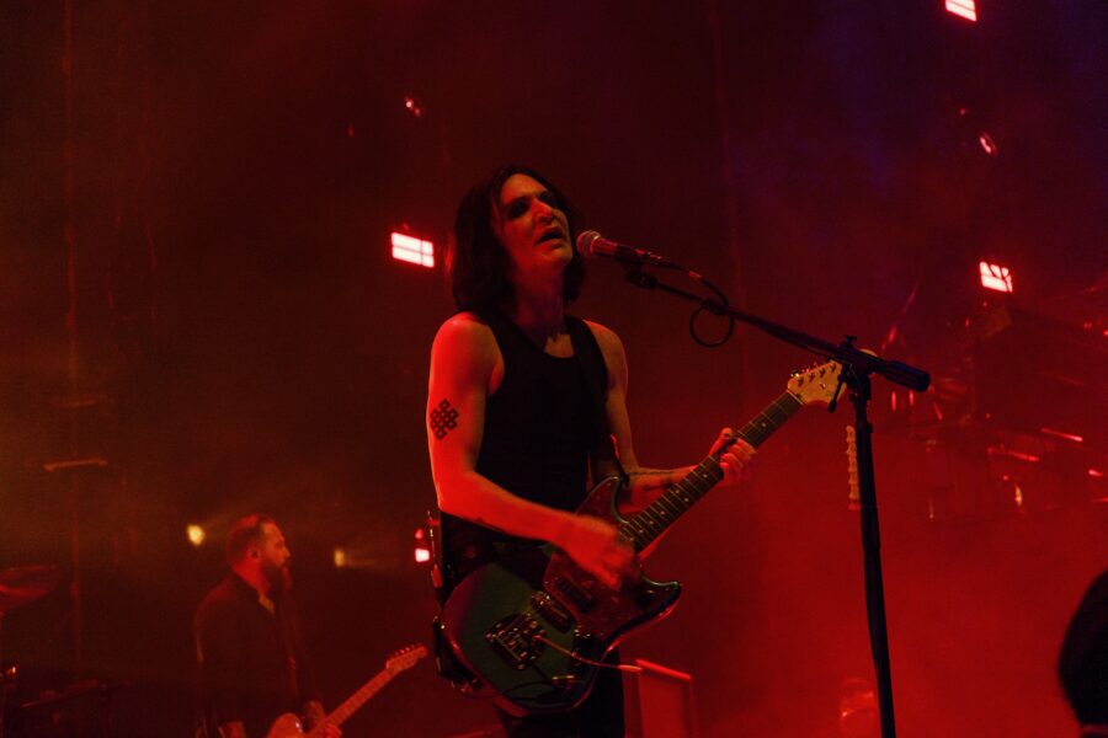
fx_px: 2308
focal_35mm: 75
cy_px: 369
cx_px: 554
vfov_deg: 18.2
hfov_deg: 27.0
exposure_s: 1/150
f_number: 4.5
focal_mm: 50
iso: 1250
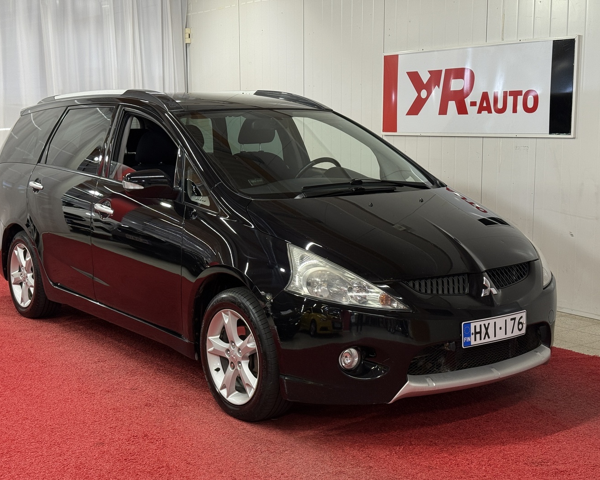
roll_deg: +0.0
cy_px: 238
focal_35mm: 51
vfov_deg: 29.7
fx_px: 906
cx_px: 278
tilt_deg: -7.4
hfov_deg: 36.6
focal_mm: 6.76
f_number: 1.78
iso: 64
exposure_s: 1/100
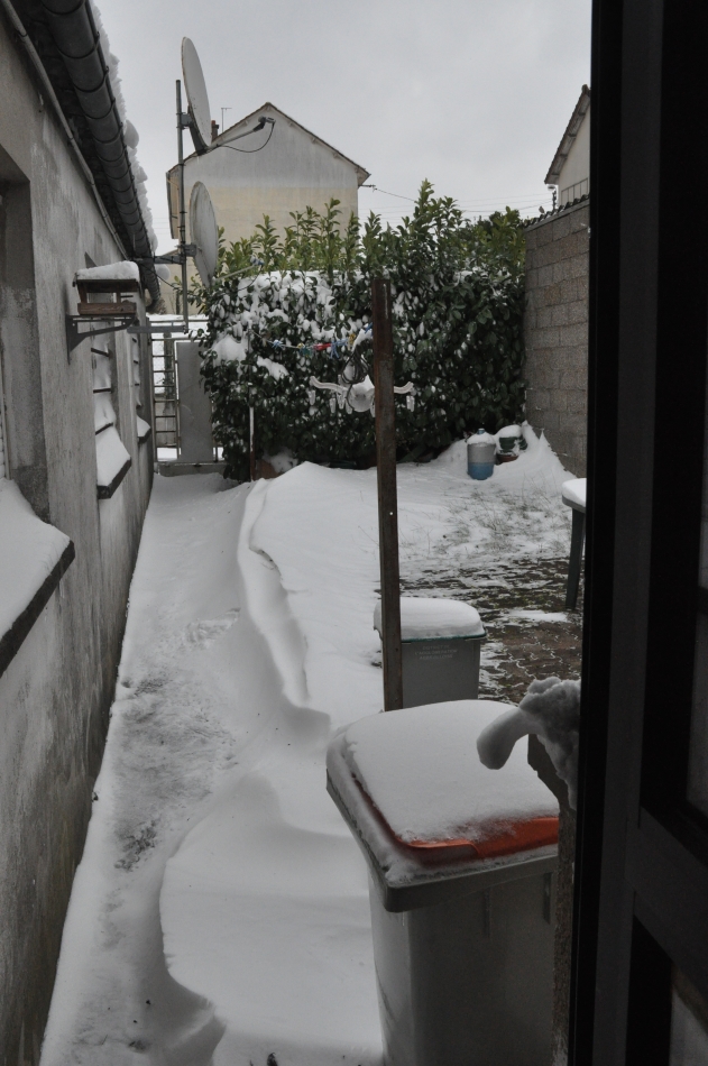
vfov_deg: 59.5
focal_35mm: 32
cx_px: 354
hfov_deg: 41.6
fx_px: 932
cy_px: 533
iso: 1600
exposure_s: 1/2000
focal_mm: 21
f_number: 9
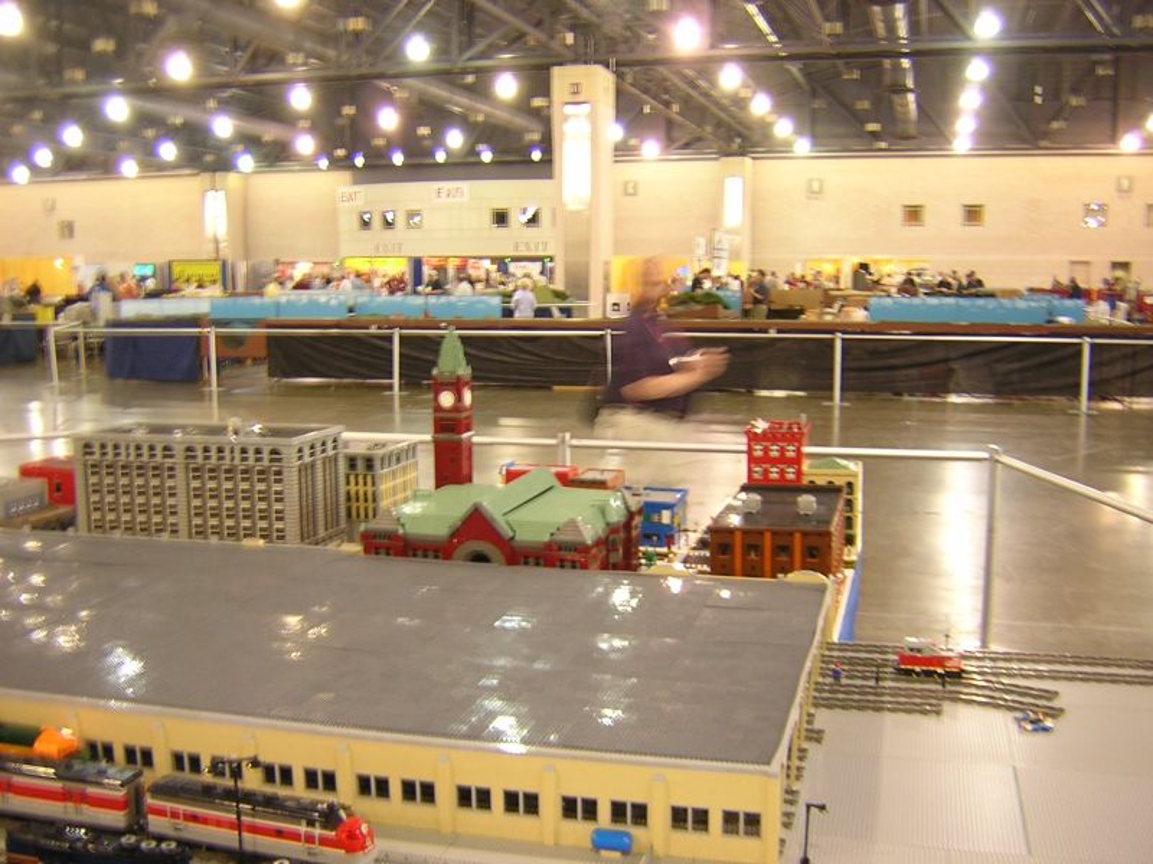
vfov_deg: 39.7
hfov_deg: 51.4
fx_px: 1199
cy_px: 432
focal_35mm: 36
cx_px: 576
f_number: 2.6
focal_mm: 4.7
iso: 100
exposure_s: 1/6.3
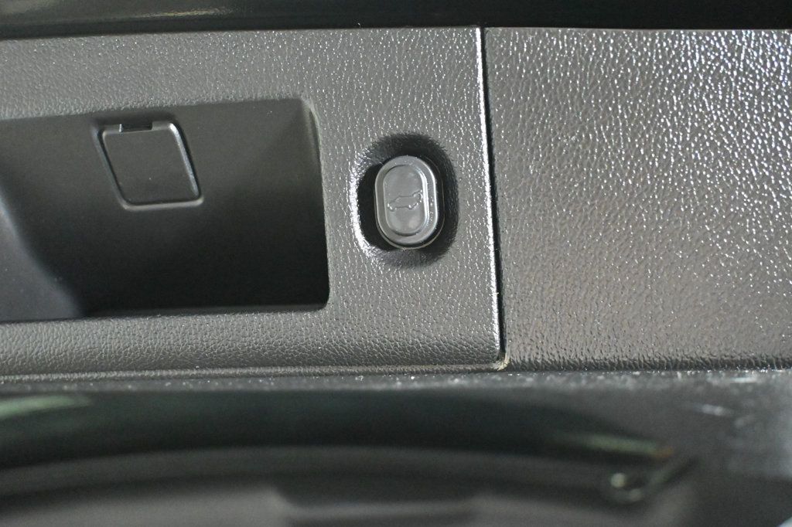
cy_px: 264
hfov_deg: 49.6
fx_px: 858
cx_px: 396
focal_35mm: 39
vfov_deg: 34.2
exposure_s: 1/20
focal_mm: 26
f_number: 4.5
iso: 12800
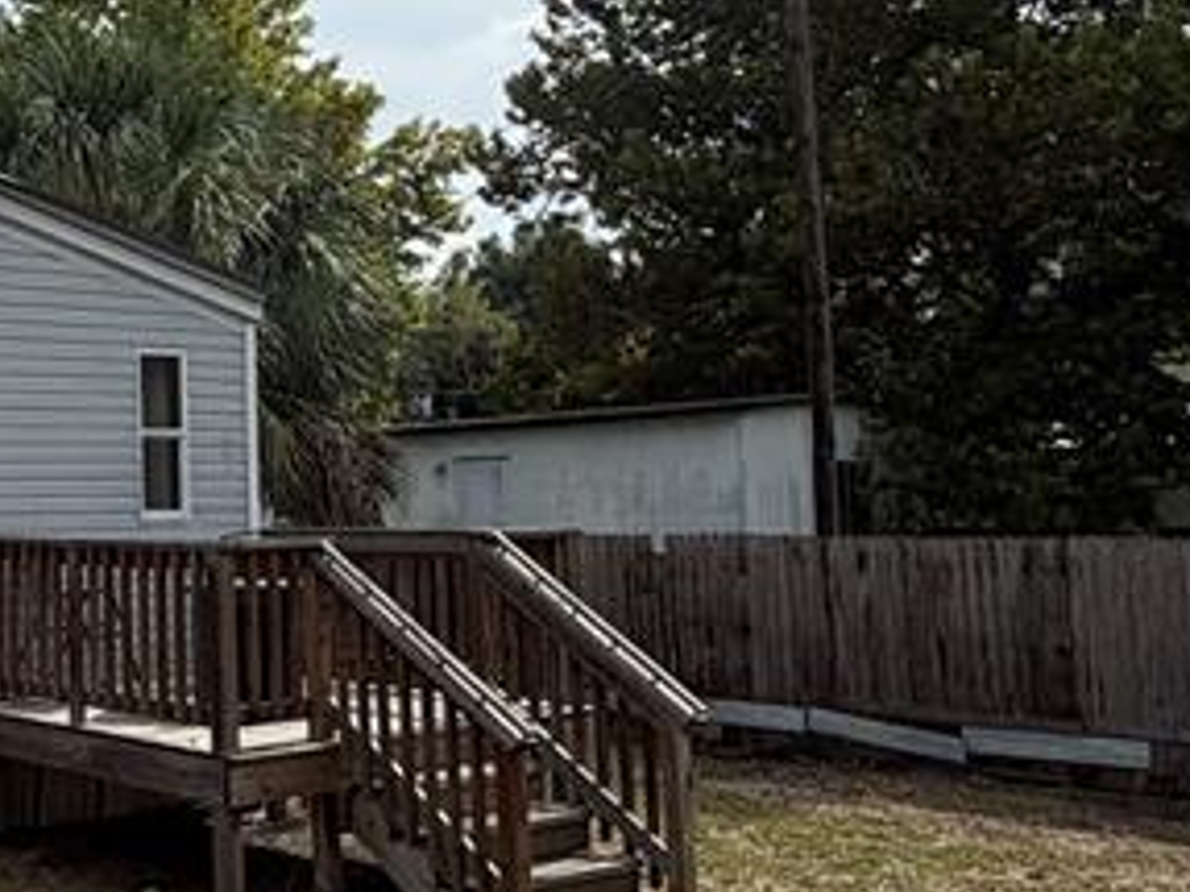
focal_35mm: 50
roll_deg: +1.3
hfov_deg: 35.3
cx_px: 54
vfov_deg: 29.1
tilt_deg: +3.9
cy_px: 394
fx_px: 1718
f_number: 2.2
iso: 20
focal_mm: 2.22
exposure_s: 1/1285
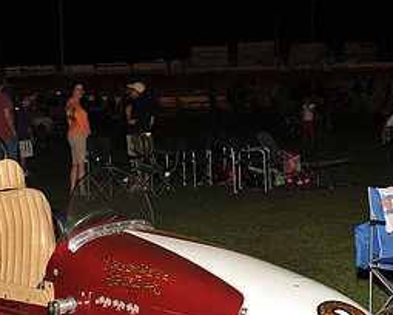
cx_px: 154
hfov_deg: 19.9
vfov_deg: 15.8
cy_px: 287
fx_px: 1117
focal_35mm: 96
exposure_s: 1/250
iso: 500
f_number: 6.3
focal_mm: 45
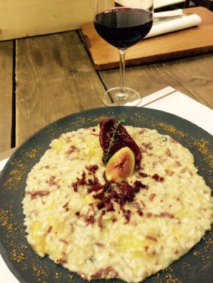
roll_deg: +8.5
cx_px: 106
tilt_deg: -43.7
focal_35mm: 29
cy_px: 142
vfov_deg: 61.6
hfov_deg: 48.2
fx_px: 238
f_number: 2.2
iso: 160
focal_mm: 4.15
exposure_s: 1/33
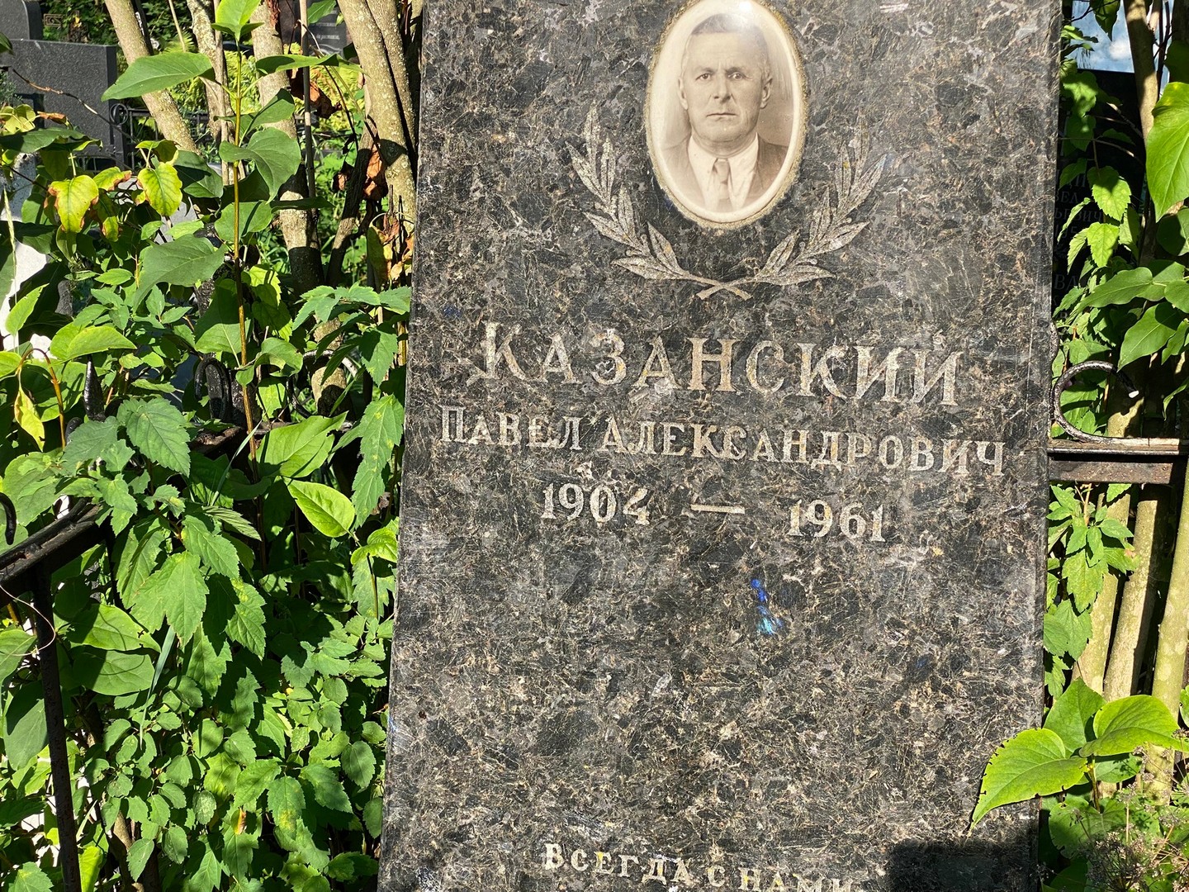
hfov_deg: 36.8
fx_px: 1786
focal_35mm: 52
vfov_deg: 28.0
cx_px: 594
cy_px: 446
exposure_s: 1/413
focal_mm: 6
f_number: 2
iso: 20
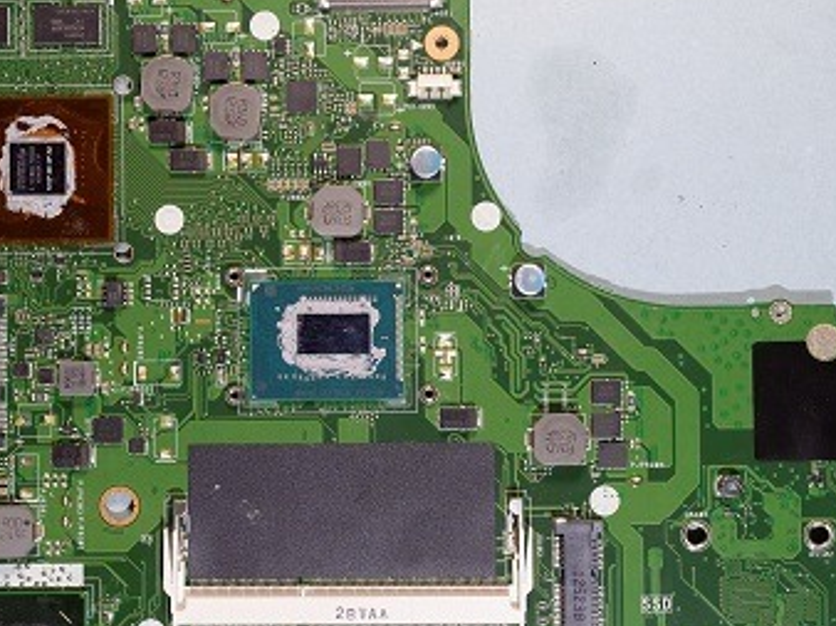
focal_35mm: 64
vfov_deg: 22.9
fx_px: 1545
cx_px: 373
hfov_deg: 30.3
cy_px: 356
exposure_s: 1/6
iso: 100
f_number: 8
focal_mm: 20
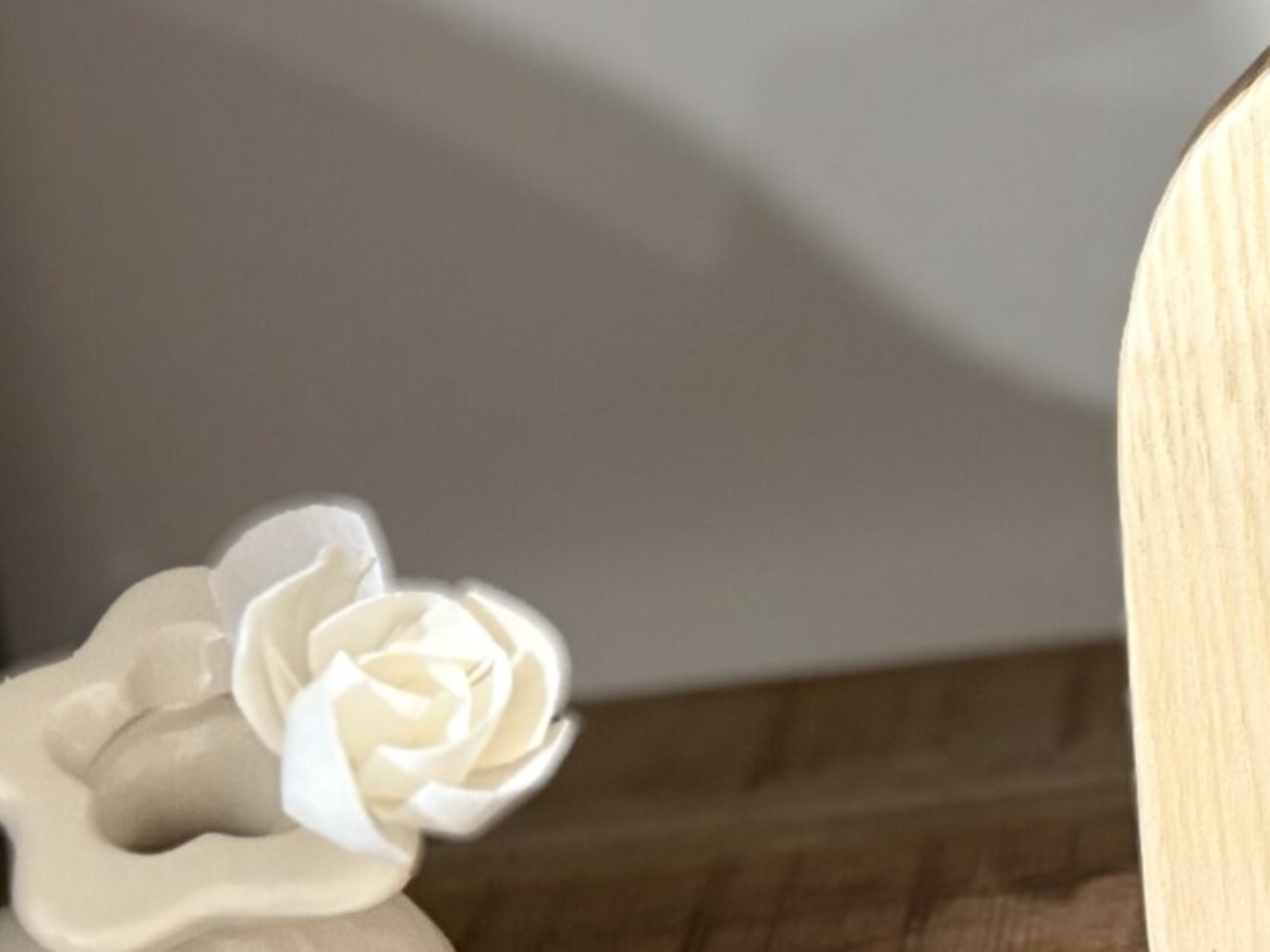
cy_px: 88
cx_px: 1562
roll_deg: +5.4
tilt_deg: -11.5
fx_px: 2935
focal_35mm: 80
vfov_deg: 18.1
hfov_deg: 22.3
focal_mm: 5.96
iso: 500
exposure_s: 1/40
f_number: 1.6
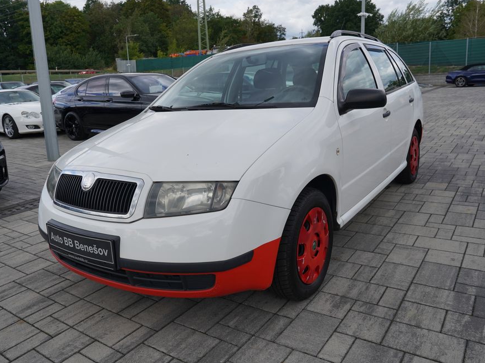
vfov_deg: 51.3
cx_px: 224
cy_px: 175
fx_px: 378
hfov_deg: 65.2
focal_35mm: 27
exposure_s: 1/250
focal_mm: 24
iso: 100
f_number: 8
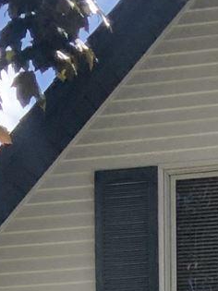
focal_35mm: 212
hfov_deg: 6.9
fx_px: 1781
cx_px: 371
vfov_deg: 7.9
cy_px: 920
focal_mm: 3
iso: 16
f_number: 1.8
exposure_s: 1/829
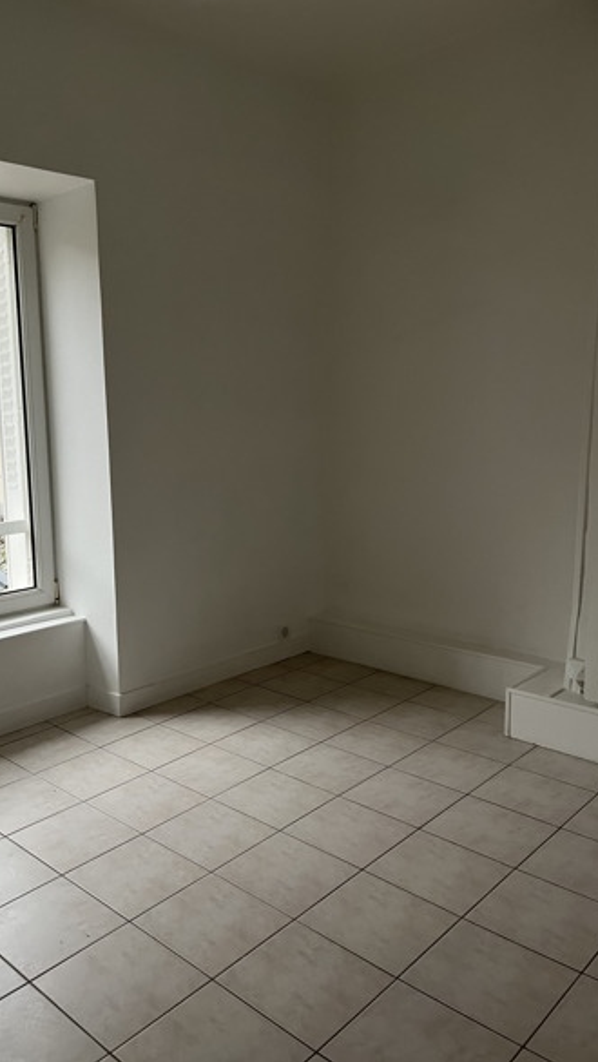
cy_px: 533
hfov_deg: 39.8
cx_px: 203
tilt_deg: -9.6
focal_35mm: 29
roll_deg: +2.1
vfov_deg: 66.1
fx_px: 817
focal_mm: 5.1
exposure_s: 1/60
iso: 200
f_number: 1.6
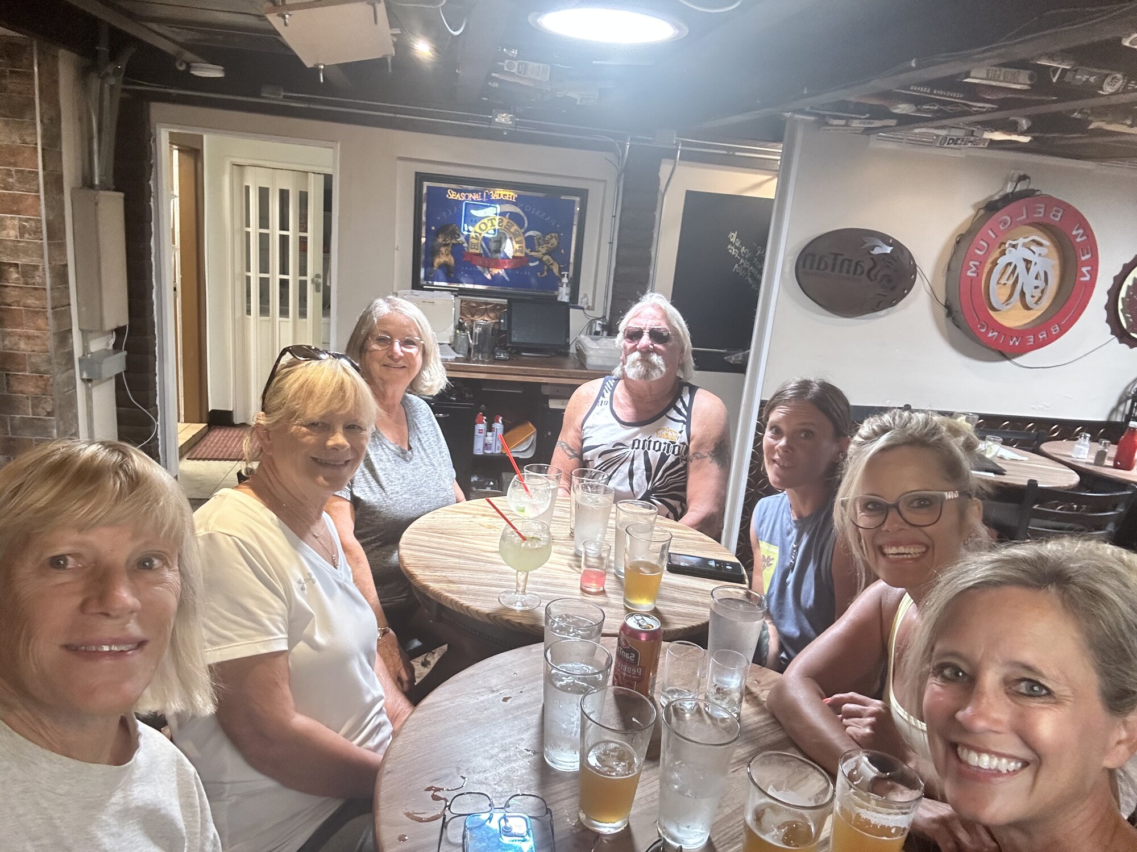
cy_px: 426
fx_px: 755
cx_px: 568
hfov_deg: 73.9
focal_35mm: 23
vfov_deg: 58.9
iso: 250
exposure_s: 1/40
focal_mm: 2.69
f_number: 1.9
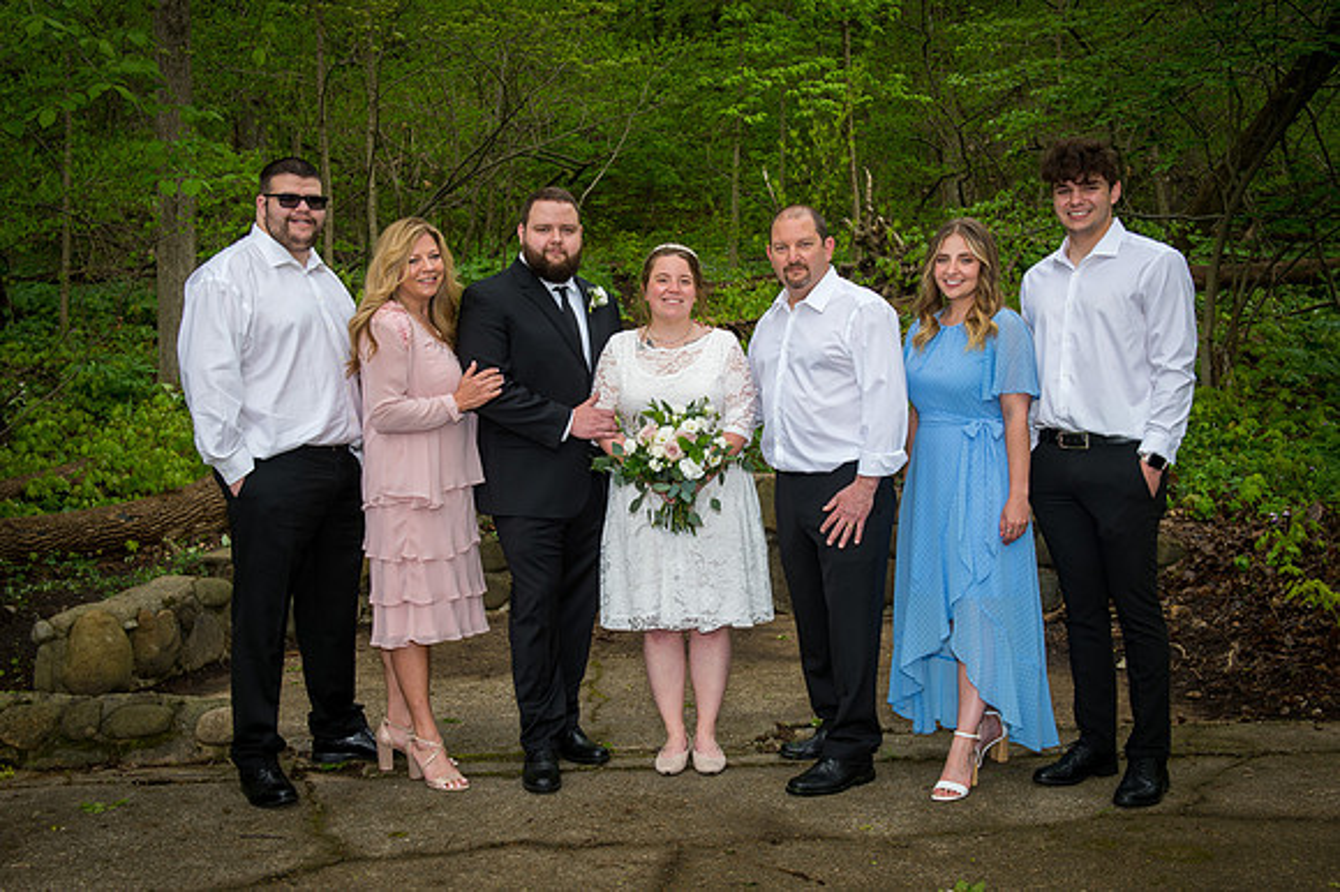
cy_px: 457
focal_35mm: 46
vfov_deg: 29.4
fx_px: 1702
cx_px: 664
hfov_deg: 43.0
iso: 100
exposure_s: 1/125
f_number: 4.8
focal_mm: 38
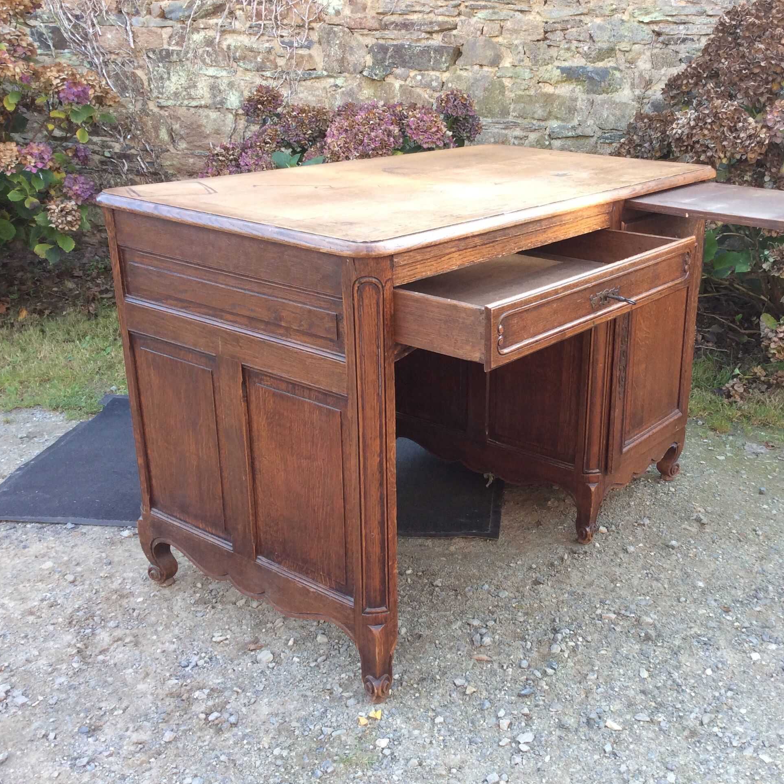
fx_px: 974
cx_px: 511
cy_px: 393
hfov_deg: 43.4
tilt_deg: -20.9
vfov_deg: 43.9
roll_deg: -2.8
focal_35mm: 38
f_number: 2.4
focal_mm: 3.3
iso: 50
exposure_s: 1/100
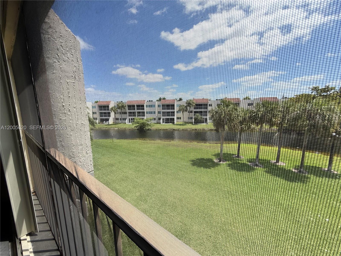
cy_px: 128
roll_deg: +0.4
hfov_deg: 102.1
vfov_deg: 85.7
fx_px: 138
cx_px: 170
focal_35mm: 14
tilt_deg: -8.5
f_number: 2.2
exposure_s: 1/1033
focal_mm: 2.22
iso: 50
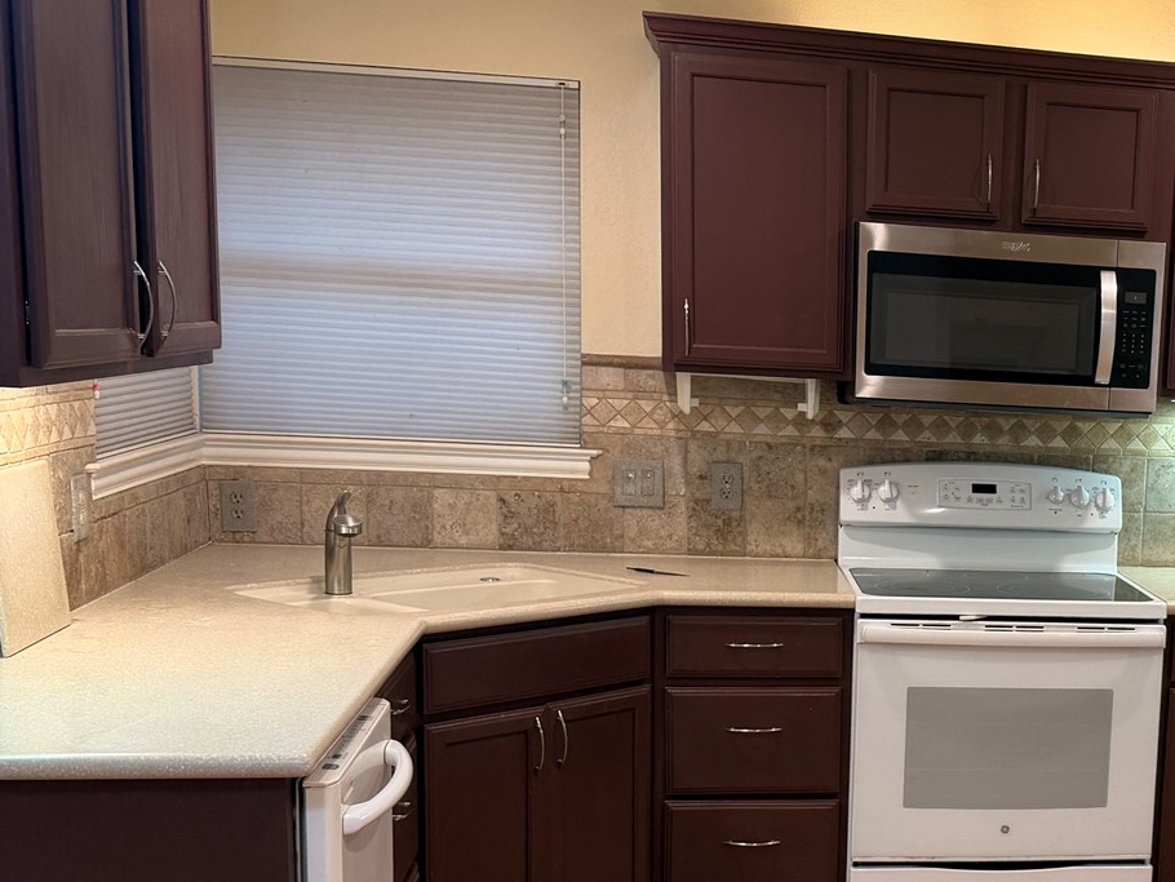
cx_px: 1099
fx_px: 1833
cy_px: 672
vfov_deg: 26.7
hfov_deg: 33.3
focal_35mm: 54
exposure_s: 1/60
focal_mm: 6.76
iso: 125
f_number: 1.78
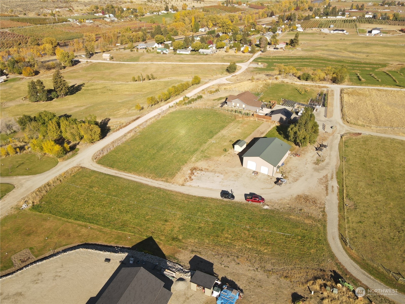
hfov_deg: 71.6
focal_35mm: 24
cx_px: 202
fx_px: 281
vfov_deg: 56.8
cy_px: 152
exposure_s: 1/500
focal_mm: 4.5
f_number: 2.8
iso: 100
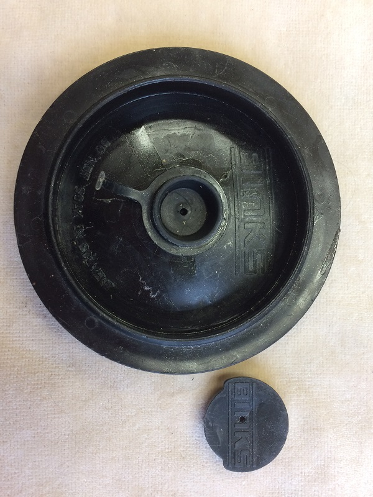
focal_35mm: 29
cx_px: 186
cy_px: 248
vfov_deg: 61.7
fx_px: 417
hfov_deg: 48.2
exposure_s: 1/33
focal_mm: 4.15
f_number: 2.2
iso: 64
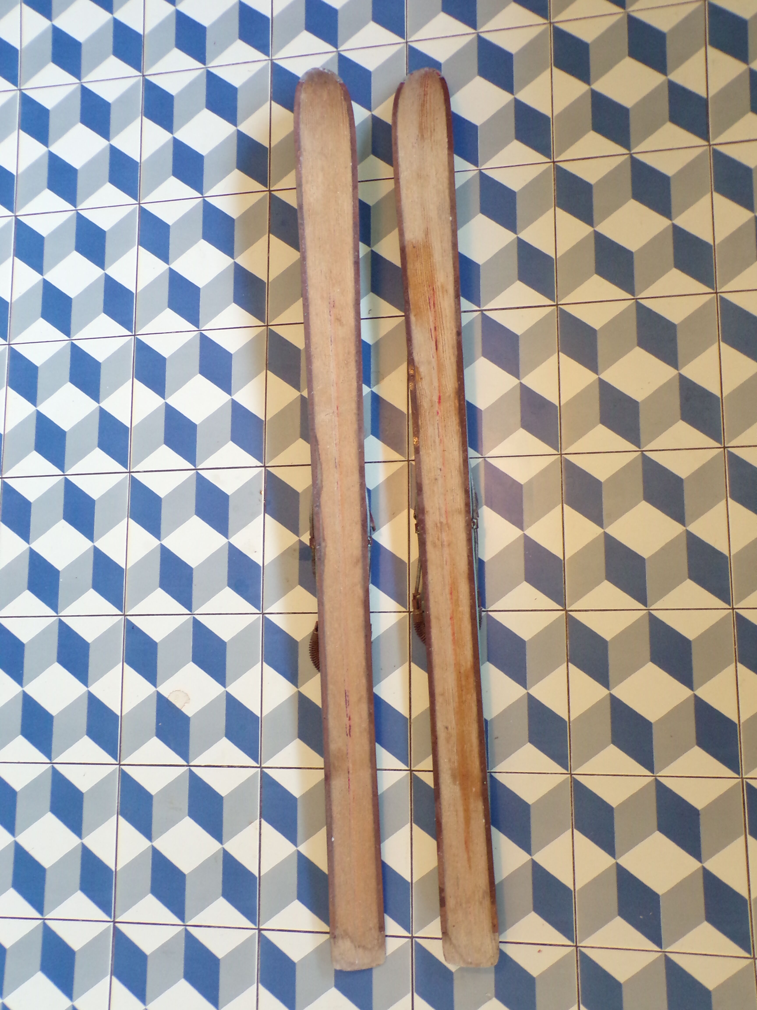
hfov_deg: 44.2
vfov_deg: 56.8
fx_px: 933
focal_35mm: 32
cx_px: 378
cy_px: 505
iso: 346
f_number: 3.2
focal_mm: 5.8
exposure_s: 1/17
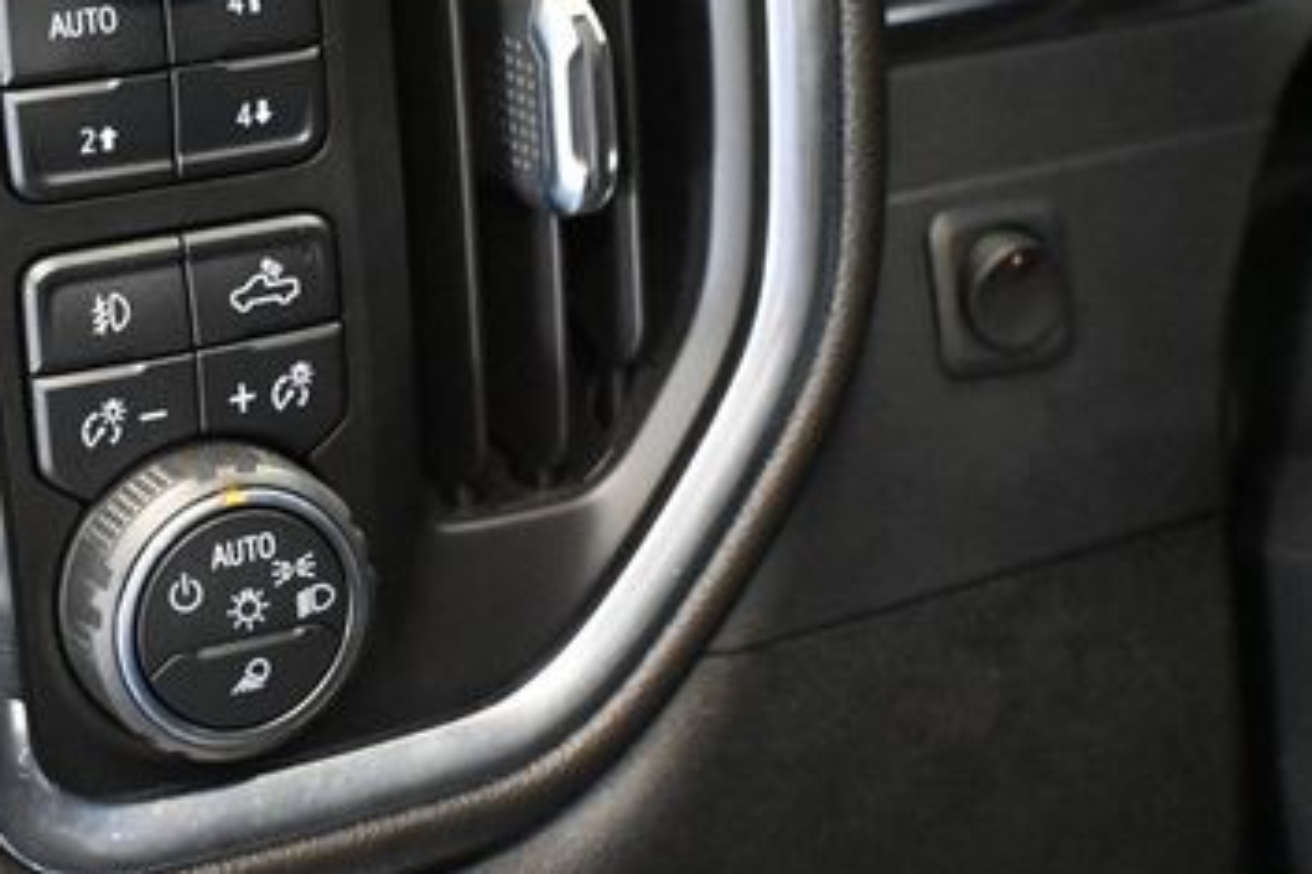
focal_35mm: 68
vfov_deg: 19.8
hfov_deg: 29.1
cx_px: 286
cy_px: 167
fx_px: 2474
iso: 9000
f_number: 4.2
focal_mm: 25
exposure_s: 1/60
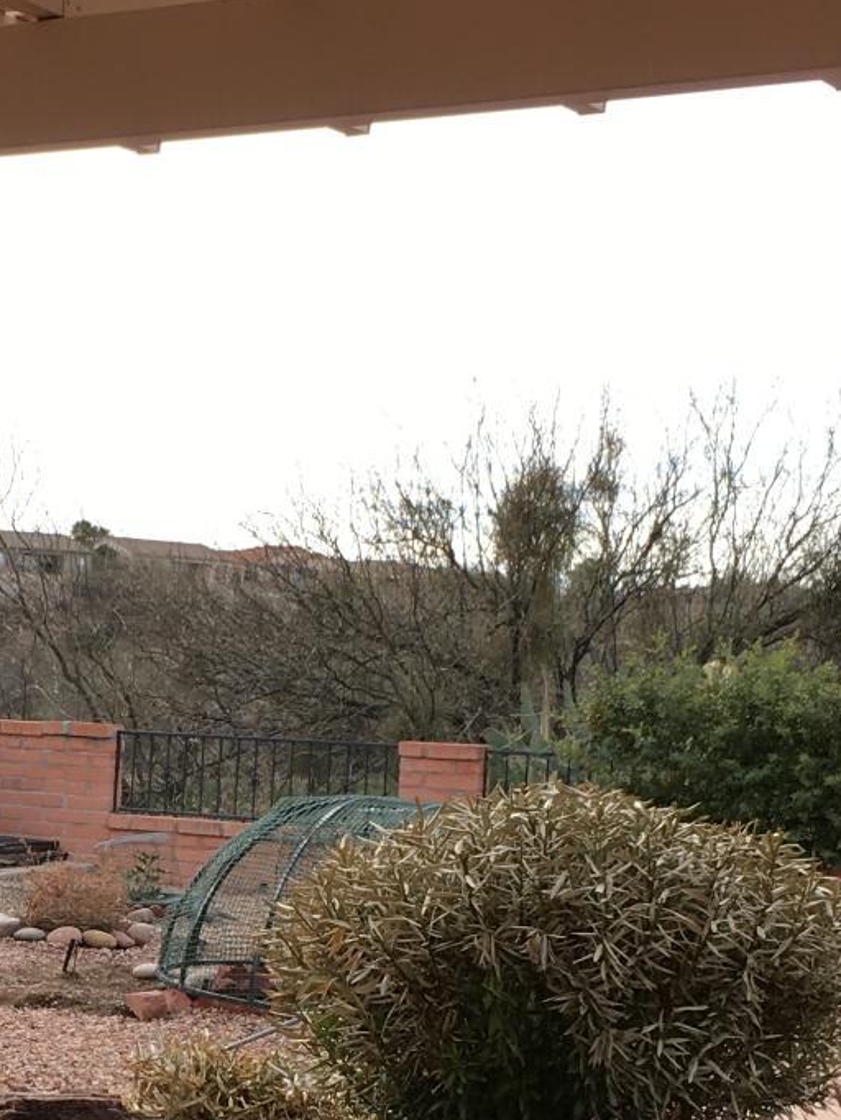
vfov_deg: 22.6
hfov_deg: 17.2
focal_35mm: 85
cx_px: 123
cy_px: 926
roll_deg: -1.3
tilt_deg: -3.0
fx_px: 2752
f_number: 2.2
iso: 25
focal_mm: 4.15
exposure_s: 1/557
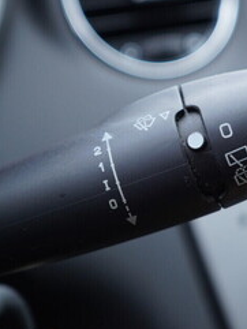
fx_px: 751
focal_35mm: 79
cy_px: 128
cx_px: 156
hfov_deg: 18.6
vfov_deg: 24.6
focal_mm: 24
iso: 200
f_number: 2.8
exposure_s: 1/40
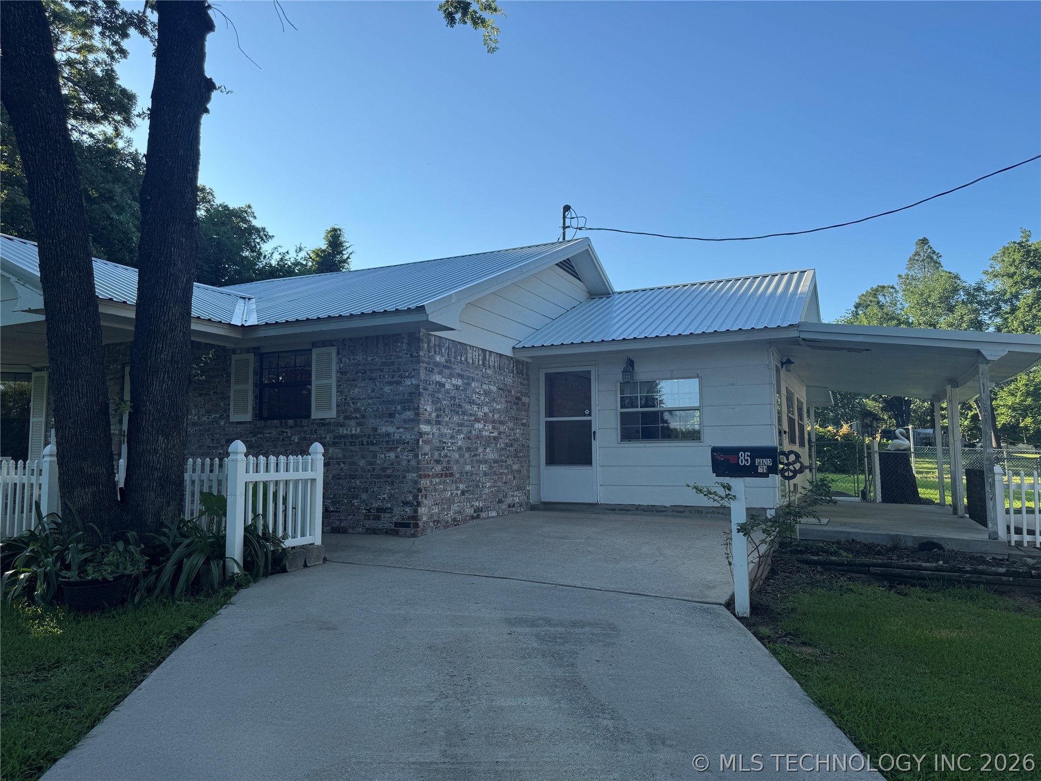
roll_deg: +0.8
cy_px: 390
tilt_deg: +4.5
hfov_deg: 71.6
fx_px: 722
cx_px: 520
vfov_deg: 56.8
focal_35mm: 24
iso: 80
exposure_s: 1/2415
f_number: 1.78
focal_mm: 6.76
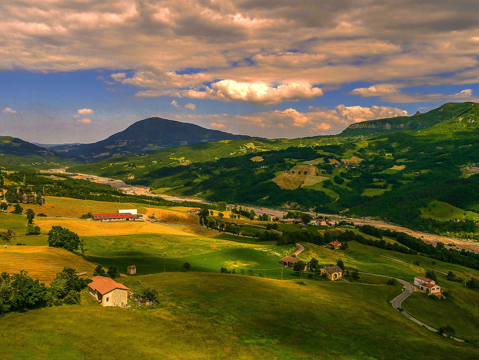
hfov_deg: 56.8
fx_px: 443
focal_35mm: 32
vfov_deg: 44.2
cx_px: 240
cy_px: 180
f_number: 11
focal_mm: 16
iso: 250
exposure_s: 1/1600
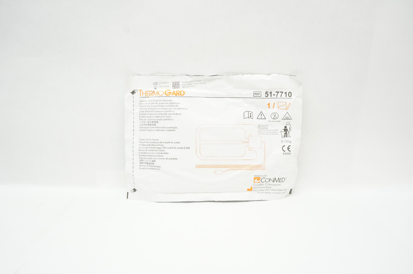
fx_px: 309
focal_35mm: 27
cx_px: 206
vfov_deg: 47.8
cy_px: 137
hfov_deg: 67.4
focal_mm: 18
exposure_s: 1/100
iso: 800
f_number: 5.6
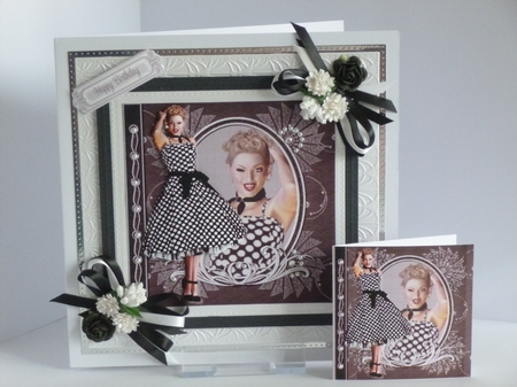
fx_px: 1284
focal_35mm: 86
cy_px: 194
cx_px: 258
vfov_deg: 17.2
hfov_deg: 22.8
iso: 800
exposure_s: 1/40
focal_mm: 15.3
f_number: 5
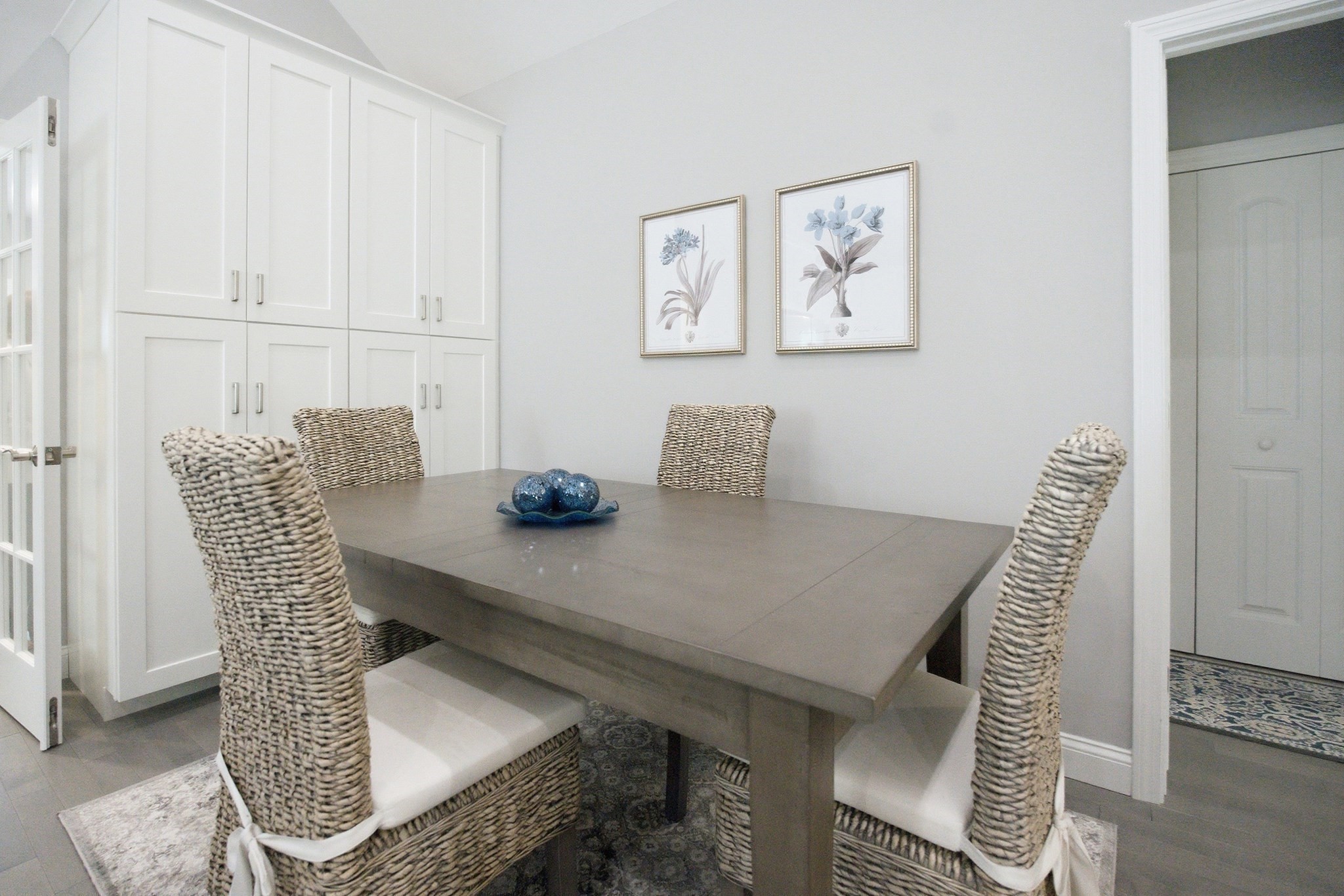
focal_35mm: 16
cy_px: 448
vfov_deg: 72.0
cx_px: 672
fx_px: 616
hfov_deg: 95.0
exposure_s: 1/160
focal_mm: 16.5
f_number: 4
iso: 6400
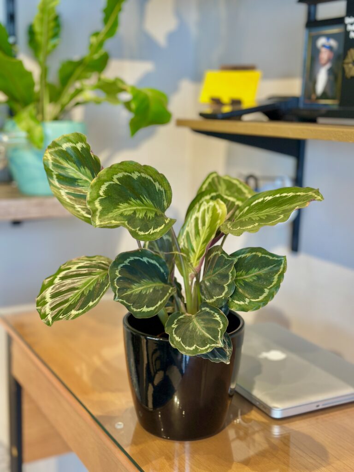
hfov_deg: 30.3
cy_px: 236
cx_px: 177
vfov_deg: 39.7
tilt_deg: -11.3
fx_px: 654
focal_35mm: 48
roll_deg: -2.6
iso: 200
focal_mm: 6.86
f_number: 1.78
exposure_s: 1/60
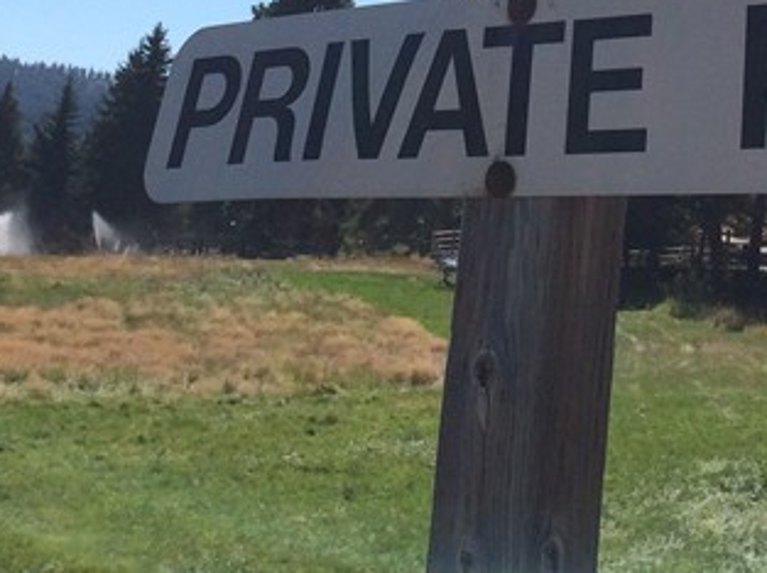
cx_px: 534
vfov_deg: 14.7
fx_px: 2103
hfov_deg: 20.6
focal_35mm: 95
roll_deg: -8.3
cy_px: -230
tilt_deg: +15.2
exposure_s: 1/3425
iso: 32
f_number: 2.2
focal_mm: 4.15
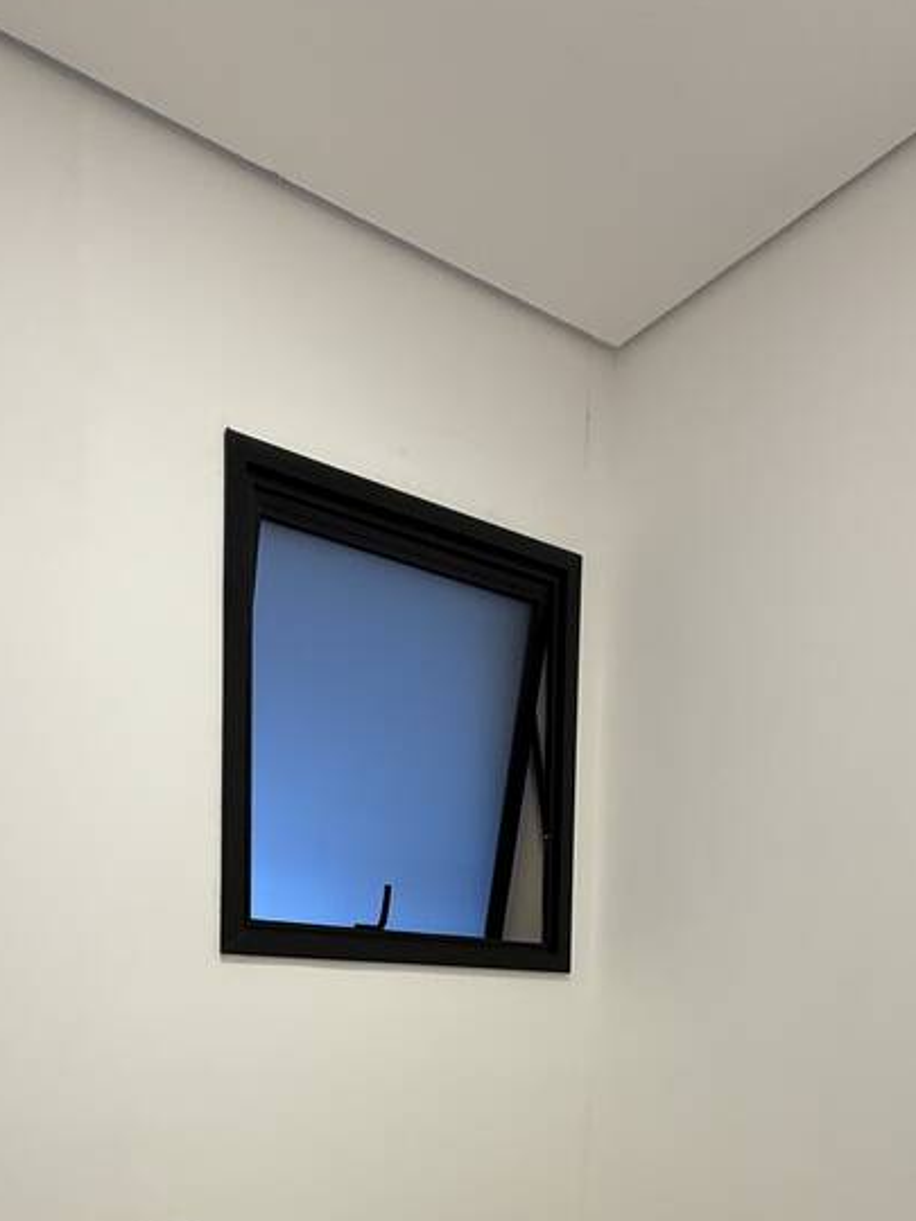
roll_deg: -0.7
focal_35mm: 28
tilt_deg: -2.9
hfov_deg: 47.0
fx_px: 988
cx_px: 179
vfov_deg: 54.4
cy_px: 1122
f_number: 2.2
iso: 200
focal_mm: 2.22
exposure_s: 1/120
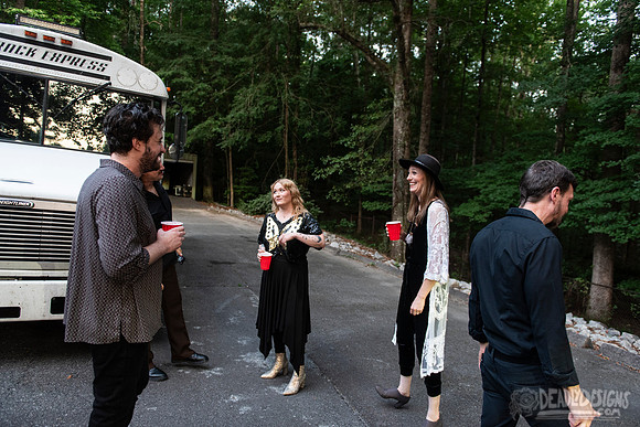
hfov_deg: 73.7
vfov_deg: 53.2
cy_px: 214
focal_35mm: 24
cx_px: 320
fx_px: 427
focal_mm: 24
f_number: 3.2
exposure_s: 1/160
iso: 1000
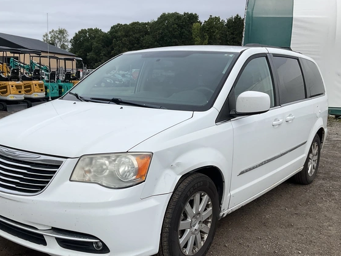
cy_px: 154
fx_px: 384
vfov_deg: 36.7
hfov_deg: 47.7
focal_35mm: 39
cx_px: 148
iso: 25
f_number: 1.8
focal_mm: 3
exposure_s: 1/2058
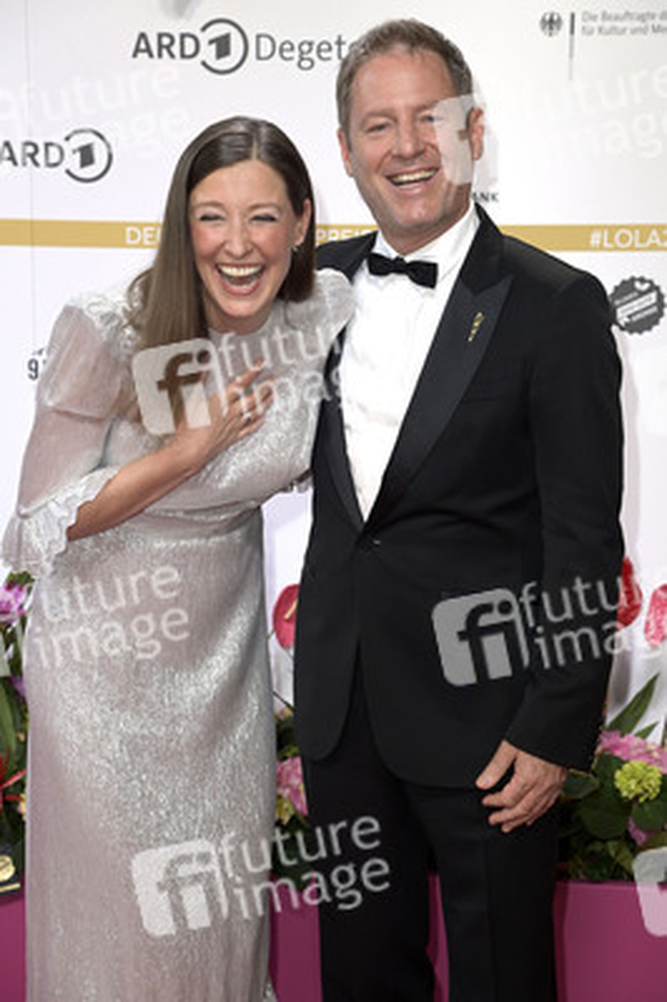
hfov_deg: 16.0
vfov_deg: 23.9
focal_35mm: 85
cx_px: 334
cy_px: 501
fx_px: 2366
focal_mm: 85
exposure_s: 1/250
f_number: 5.6
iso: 640
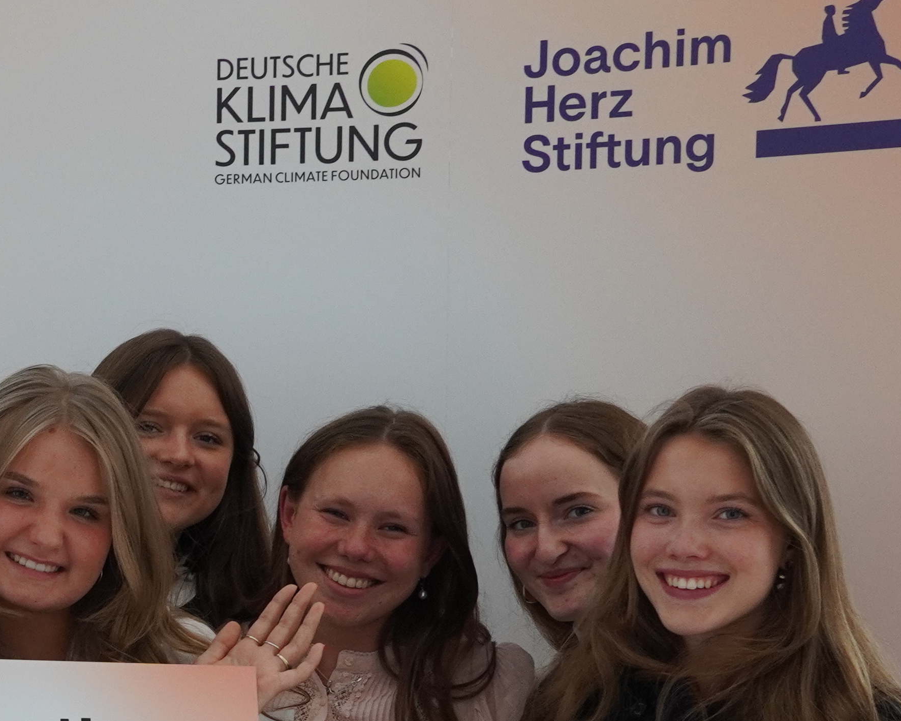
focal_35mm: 110
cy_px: 643
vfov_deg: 13.9
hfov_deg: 16.5
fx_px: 2922
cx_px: -284
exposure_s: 1/40
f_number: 8
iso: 640
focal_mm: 23
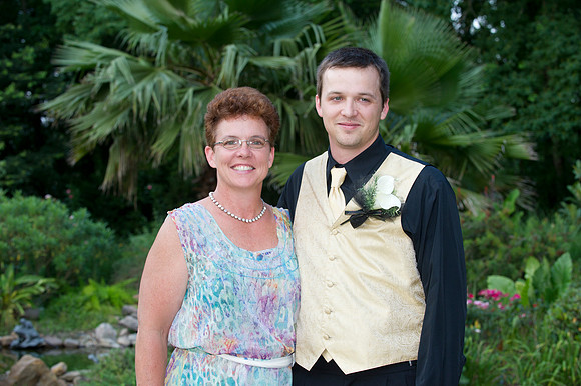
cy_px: 193
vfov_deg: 18.2
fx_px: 1210
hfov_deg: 27.0
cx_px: 290
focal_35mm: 75
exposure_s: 1/200
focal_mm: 75
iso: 800
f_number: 5.6
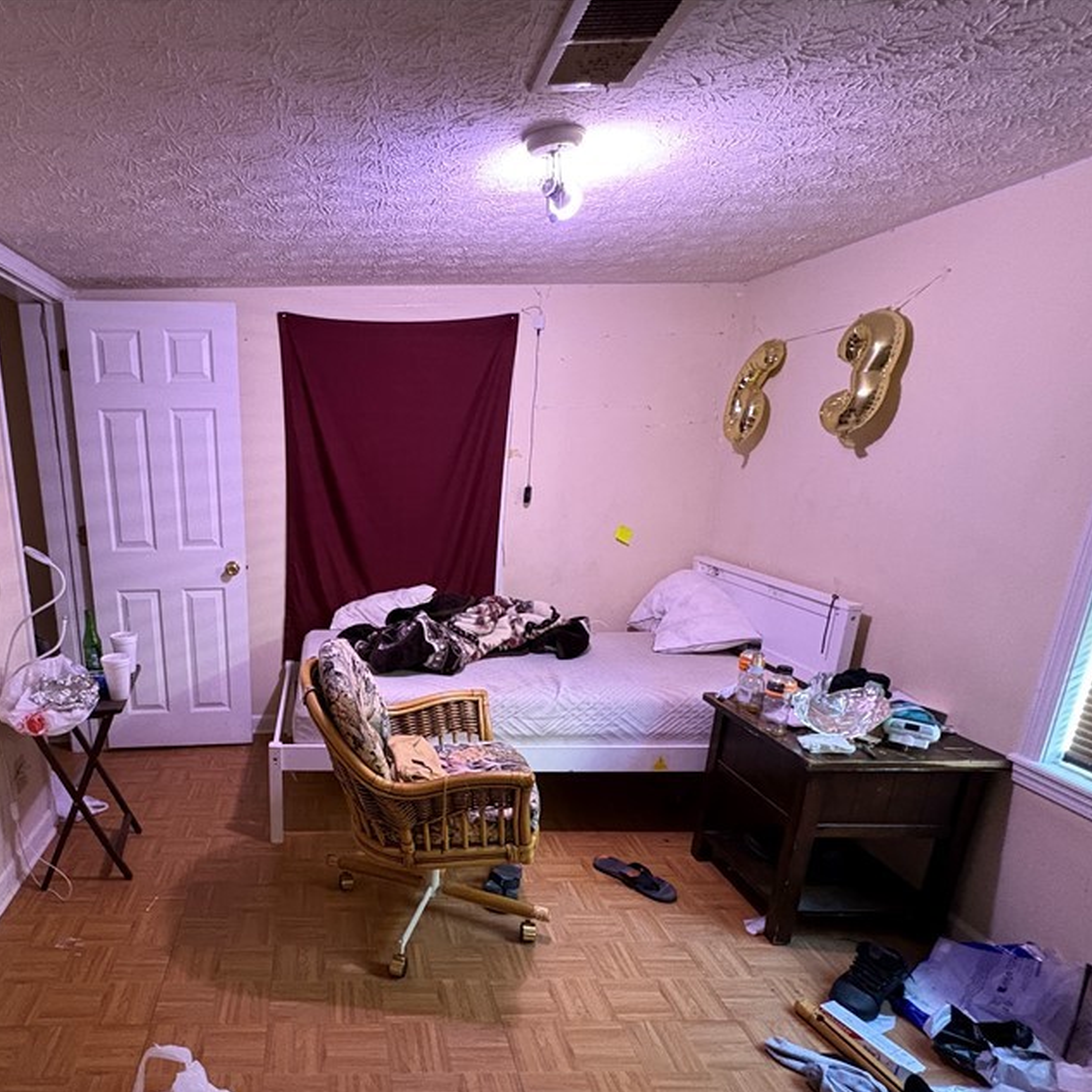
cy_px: 658
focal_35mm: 20
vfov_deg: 74.0
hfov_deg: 71.5
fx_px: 714
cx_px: 324
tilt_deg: -16.2
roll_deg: +1.1
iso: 800
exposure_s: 1/40
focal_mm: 2.22
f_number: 2.2
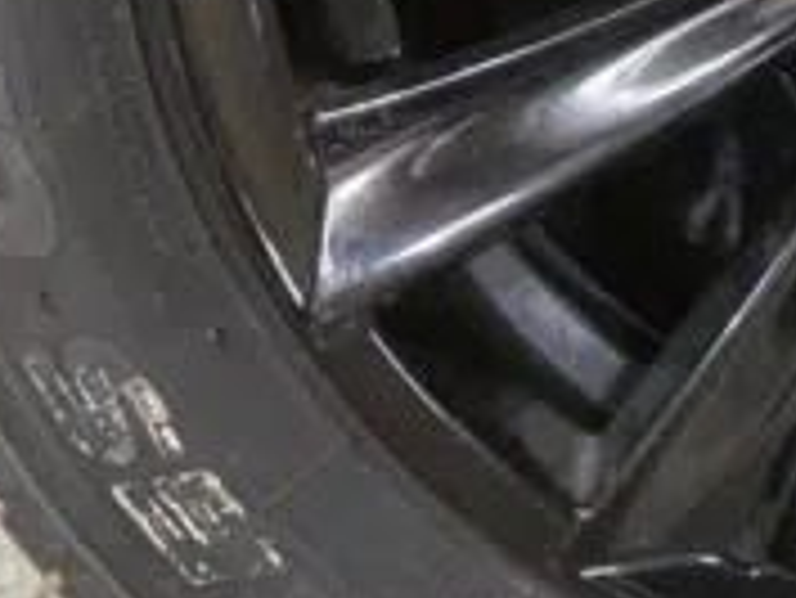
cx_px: 940
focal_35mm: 83
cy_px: -211
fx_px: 1910
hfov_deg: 21.9
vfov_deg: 16.7
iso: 1600
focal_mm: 5.4
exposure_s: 1/20
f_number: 1.8
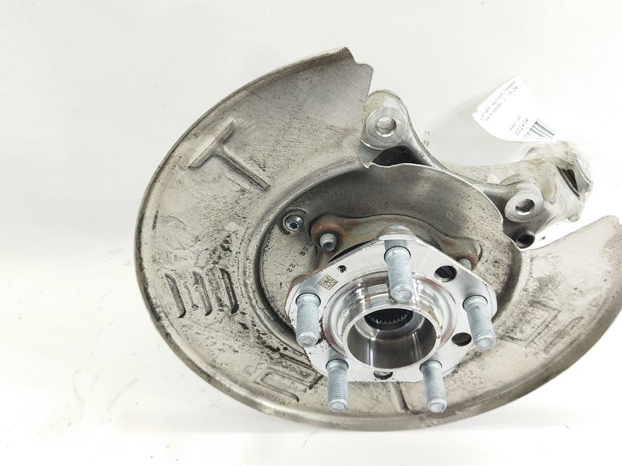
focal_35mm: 35
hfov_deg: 52.6
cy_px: 257
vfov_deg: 40.6
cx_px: 339
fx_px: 629
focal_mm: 4.71
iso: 194
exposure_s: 1/100
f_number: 1.79
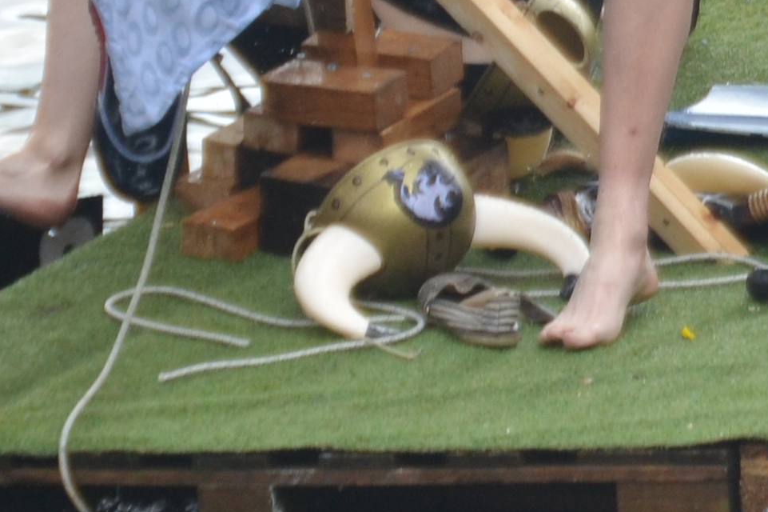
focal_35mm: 899
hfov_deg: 2.3
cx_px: 1431
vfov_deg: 1.5
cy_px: -477
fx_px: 19180
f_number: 5
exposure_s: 1/400
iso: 400
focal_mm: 125
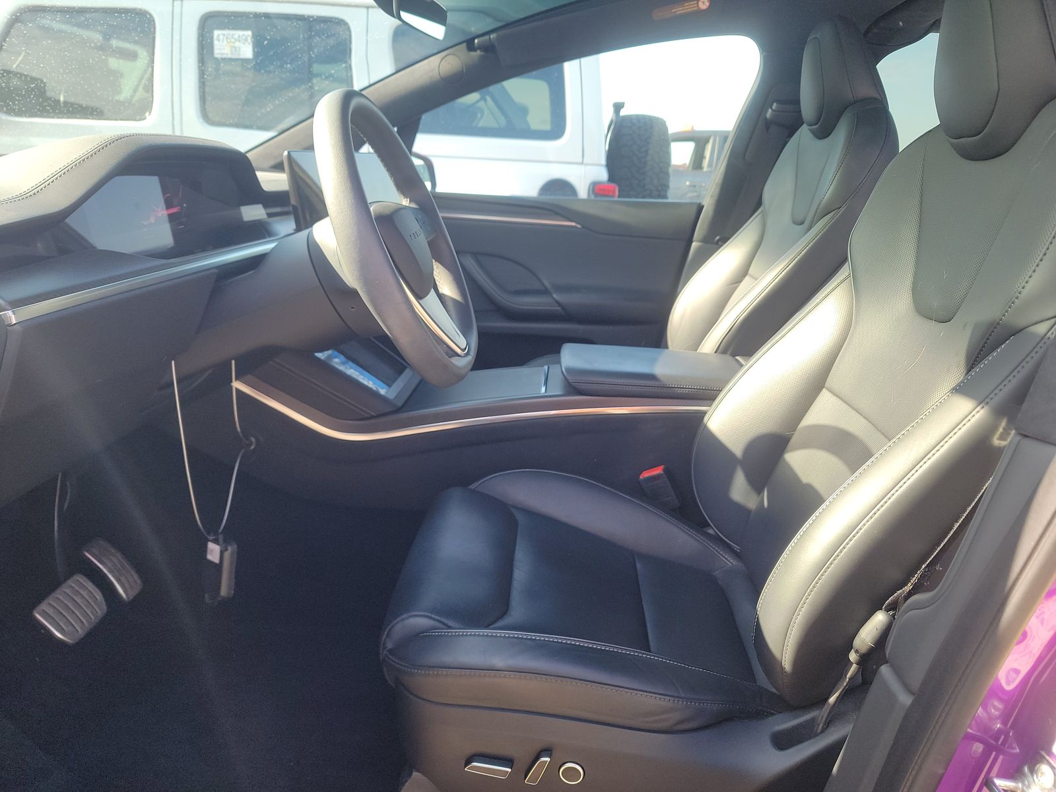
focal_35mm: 24
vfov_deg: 56.8
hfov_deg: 71.6
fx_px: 732
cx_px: 528
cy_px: 396
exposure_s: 1/119
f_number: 1.8
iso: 89
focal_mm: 6.7
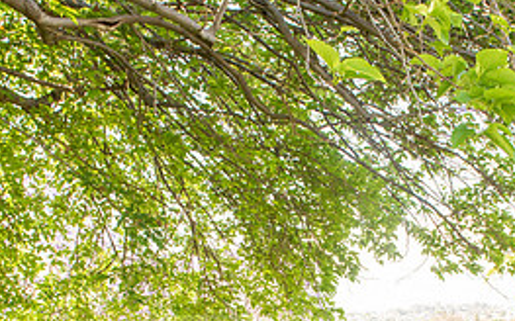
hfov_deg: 37.4
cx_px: 309
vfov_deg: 22.5
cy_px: 361
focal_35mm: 54
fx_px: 757
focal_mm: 24
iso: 500
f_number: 6.3
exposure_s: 1/200
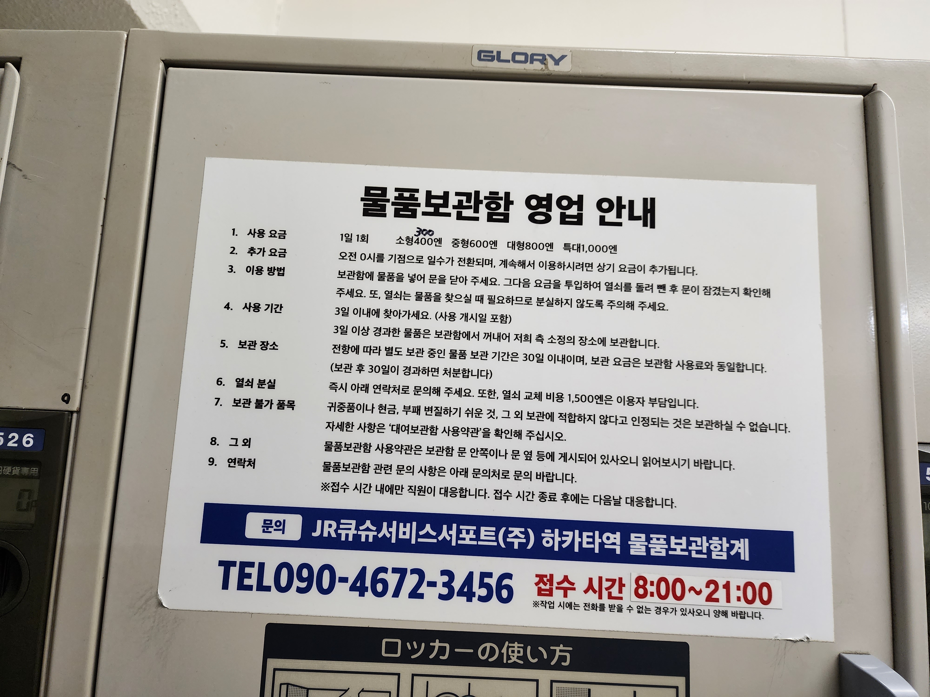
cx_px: 465
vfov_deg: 58.9
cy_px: 348
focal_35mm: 23
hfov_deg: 73.9
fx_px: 618
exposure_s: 1/120
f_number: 1.8
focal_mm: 6.4
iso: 320
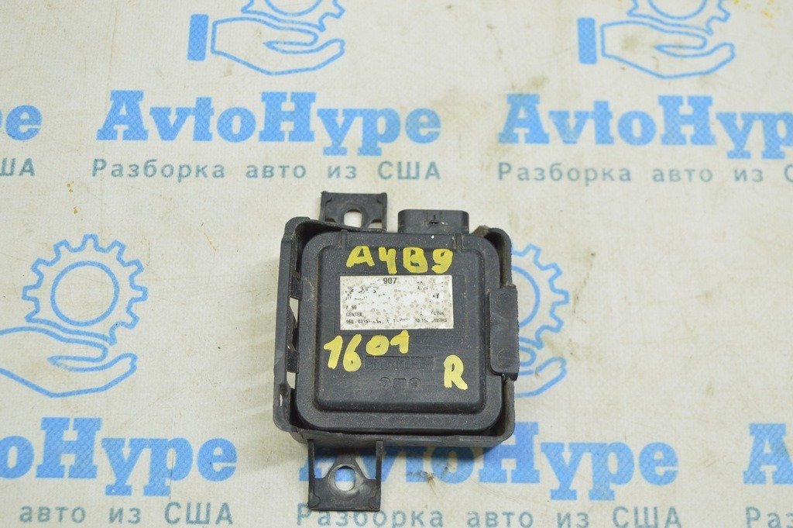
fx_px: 1122
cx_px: 396
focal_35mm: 51
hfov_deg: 38.9
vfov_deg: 26.4
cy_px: 264
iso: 400
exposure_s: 1/20
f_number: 5.6
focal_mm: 34
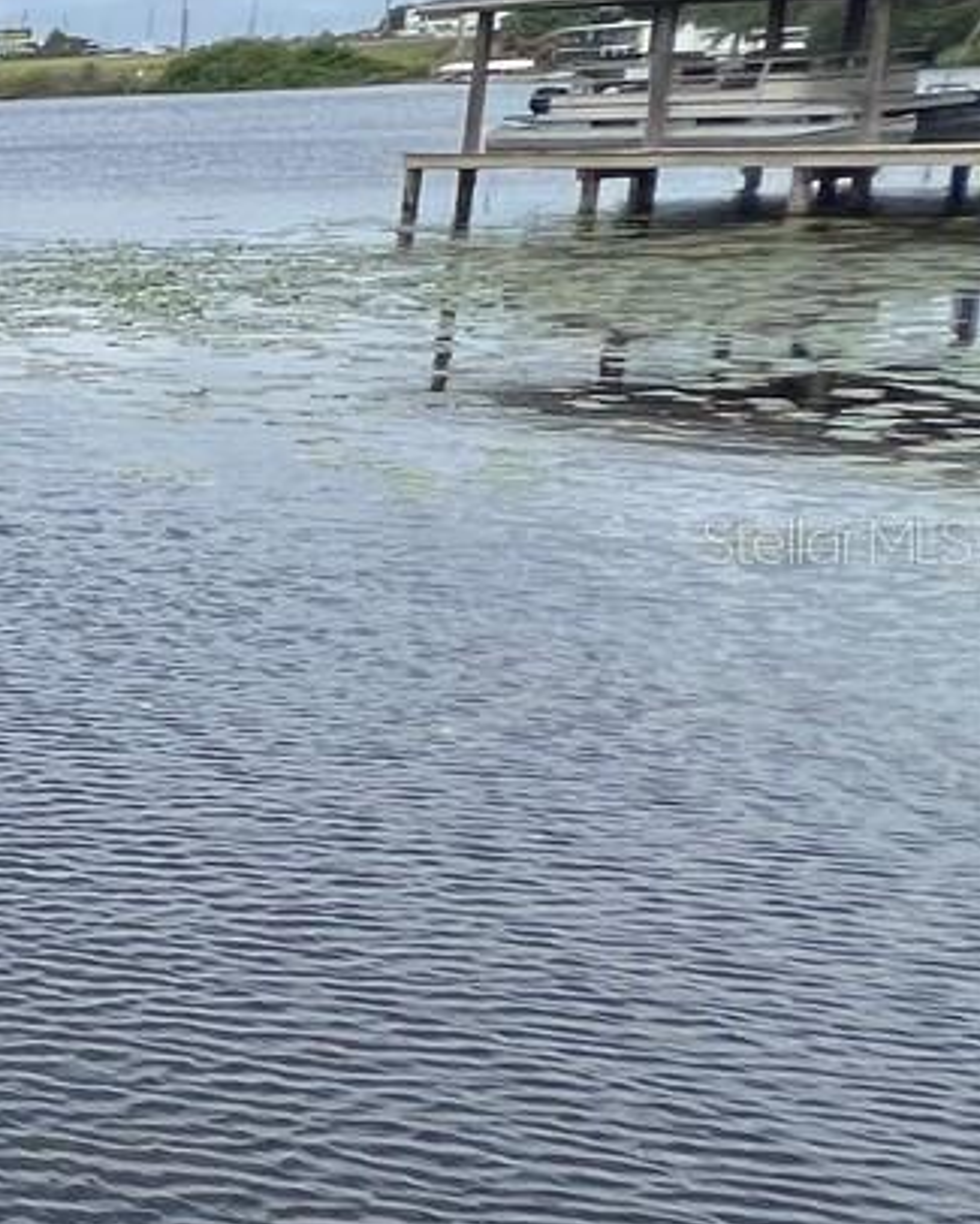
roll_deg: +2.7
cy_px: 540
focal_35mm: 50
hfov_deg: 14.8
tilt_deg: -11.2
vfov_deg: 37.3
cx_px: -1426
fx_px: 1812
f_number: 1.8
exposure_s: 1/1488
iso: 32
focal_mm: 1.57
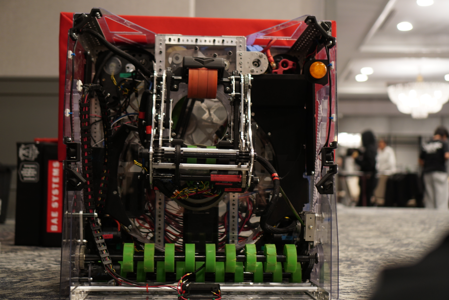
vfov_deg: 25.8
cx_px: 224
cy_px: 150
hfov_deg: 37.8
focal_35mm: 52
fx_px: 655
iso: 500
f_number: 2
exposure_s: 1/80
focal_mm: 35
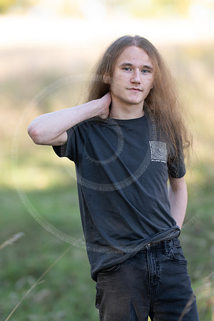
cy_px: 160
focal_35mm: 127
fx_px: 1132
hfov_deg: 10.8
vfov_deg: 16.1
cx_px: 107
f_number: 1.2
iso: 80
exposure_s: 1/500
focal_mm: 85
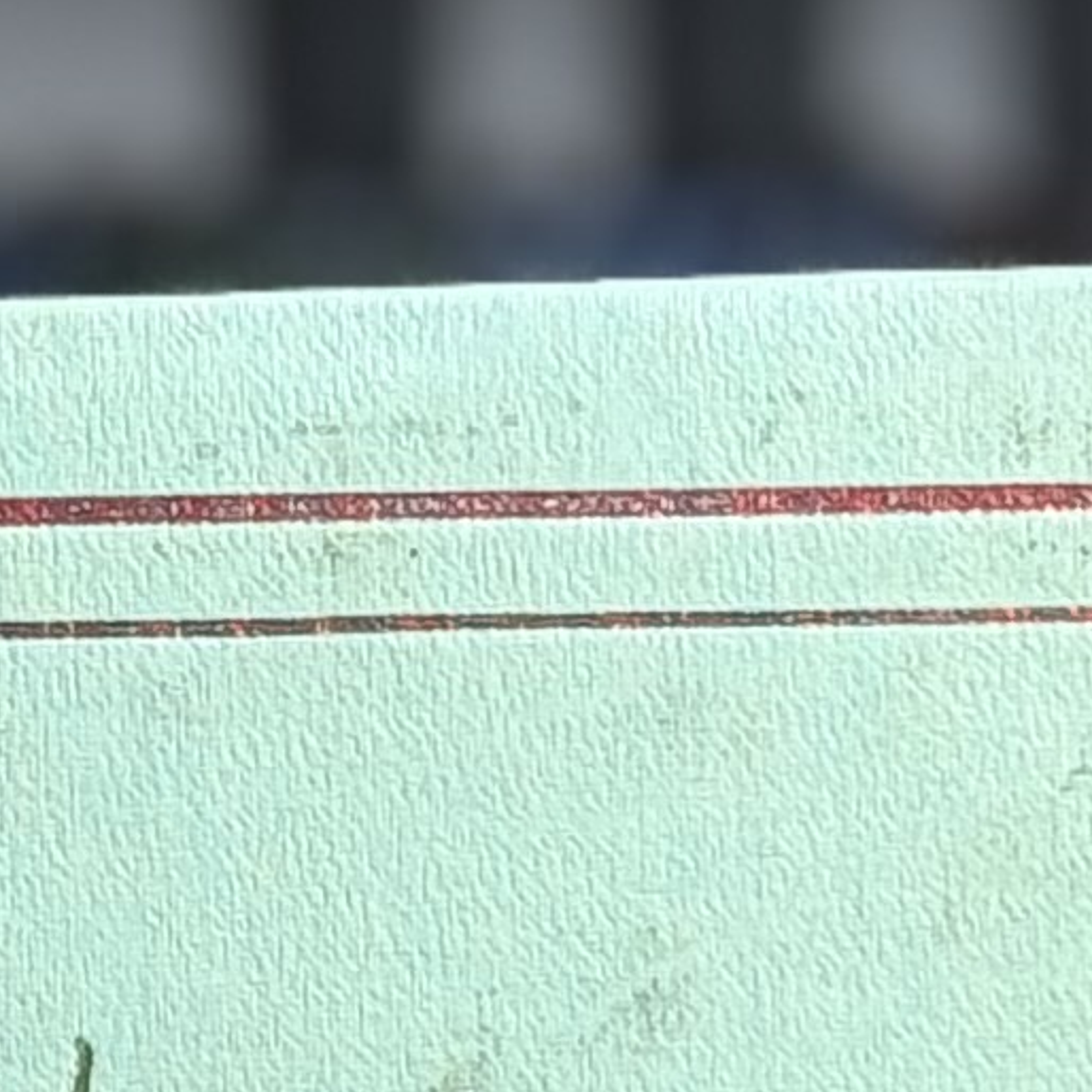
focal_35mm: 333
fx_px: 11885
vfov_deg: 5.2
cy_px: 1175
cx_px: -34
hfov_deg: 5.2
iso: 80
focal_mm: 6.76
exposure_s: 1/100
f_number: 1.78
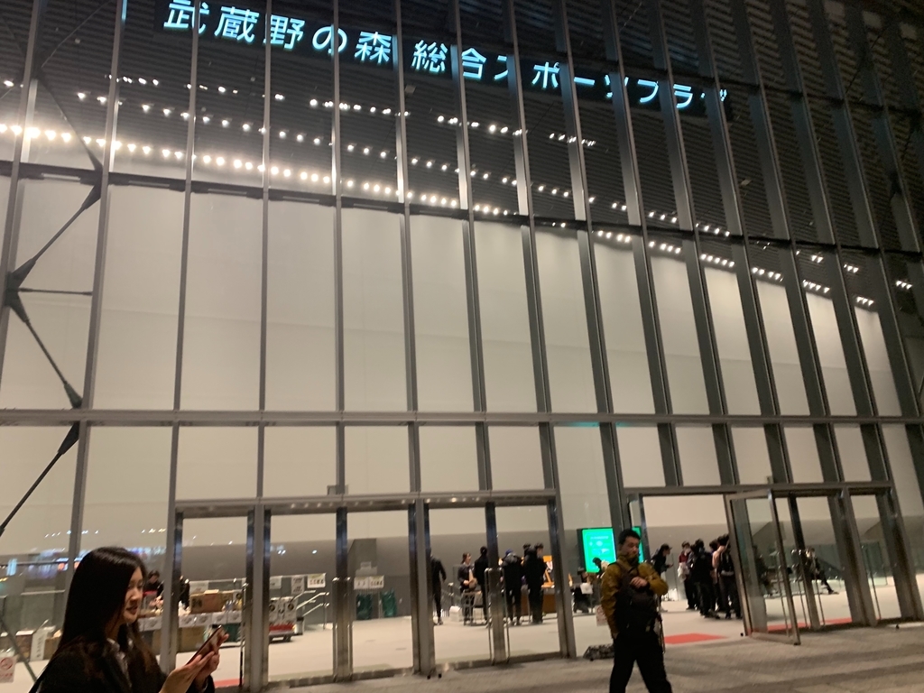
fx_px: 694
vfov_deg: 53.1
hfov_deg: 67.3
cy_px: 346
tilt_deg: +16.9
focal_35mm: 26
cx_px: 462
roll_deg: +2.2
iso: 160
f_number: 1.8
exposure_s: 1/45
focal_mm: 4.25
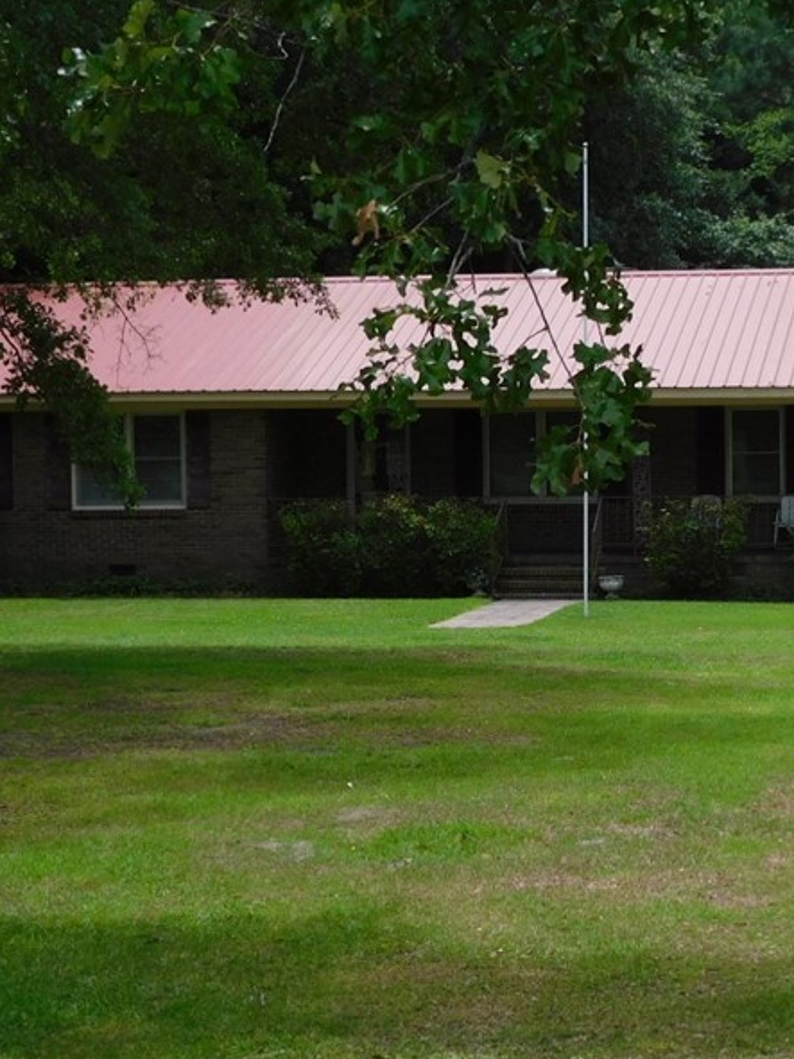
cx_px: 527
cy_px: 555
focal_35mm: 104
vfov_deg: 18.9
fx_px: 3182
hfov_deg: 14.2
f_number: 4.2
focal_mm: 10.7
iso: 125
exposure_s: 1/640
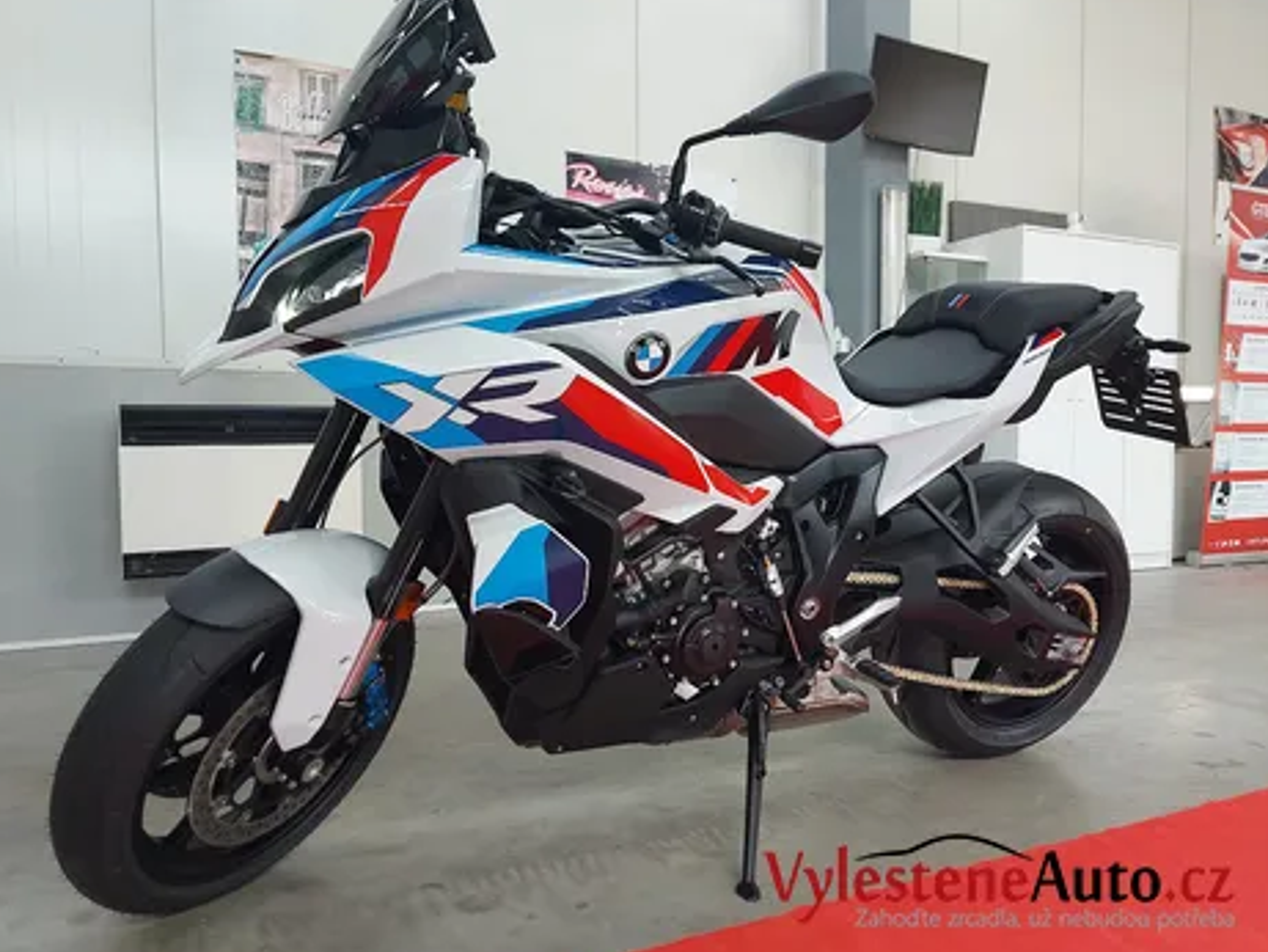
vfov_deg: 54.9
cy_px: 476
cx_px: 616
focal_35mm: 25
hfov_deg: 69.4
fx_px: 916
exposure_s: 1/50
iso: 40
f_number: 1.8
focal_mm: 5.23
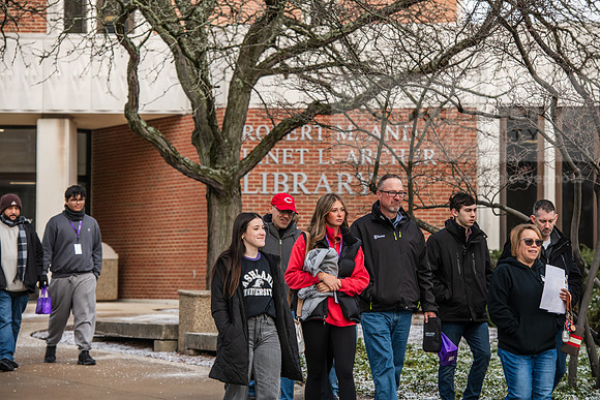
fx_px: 2250
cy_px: 200
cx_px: 300
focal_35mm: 135
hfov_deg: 15.2
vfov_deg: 10.2
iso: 320
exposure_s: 1/500
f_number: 5.6
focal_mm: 135
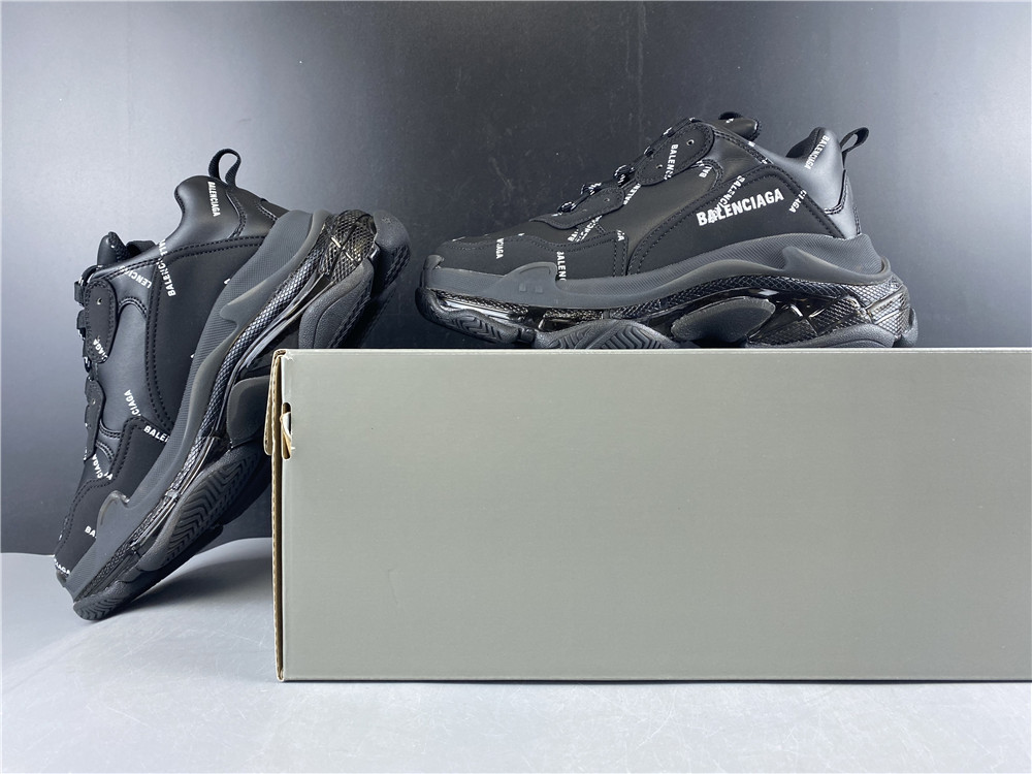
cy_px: 387
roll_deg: +0.2
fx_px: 775
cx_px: 516
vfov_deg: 53.1
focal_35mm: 26
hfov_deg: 67.3
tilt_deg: +0.3
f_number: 1.8
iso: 80
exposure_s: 1/50
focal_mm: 4.25
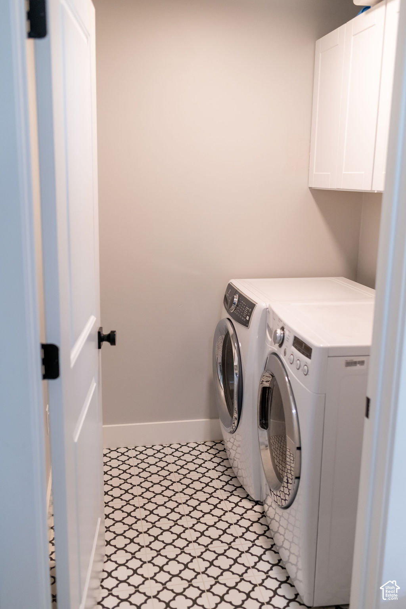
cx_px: 203
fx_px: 592
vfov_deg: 54.4
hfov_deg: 37.9
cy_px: 304
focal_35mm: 35
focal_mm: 35
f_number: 3.2
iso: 800
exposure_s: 1/250
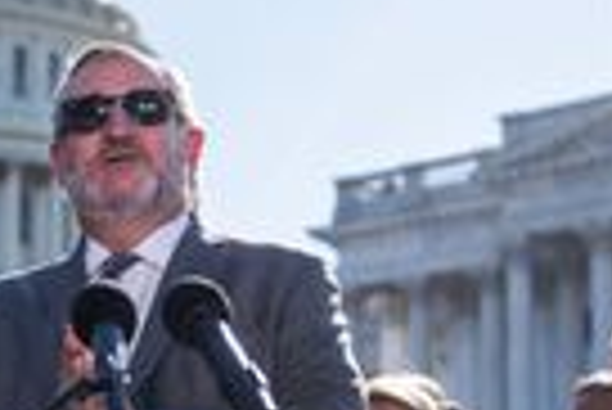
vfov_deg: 10.6
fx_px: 2195
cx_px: -58
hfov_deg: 15.5
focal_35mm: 129
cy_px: 349
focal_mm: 44
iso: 160
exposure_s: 1/1600
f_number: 2.8
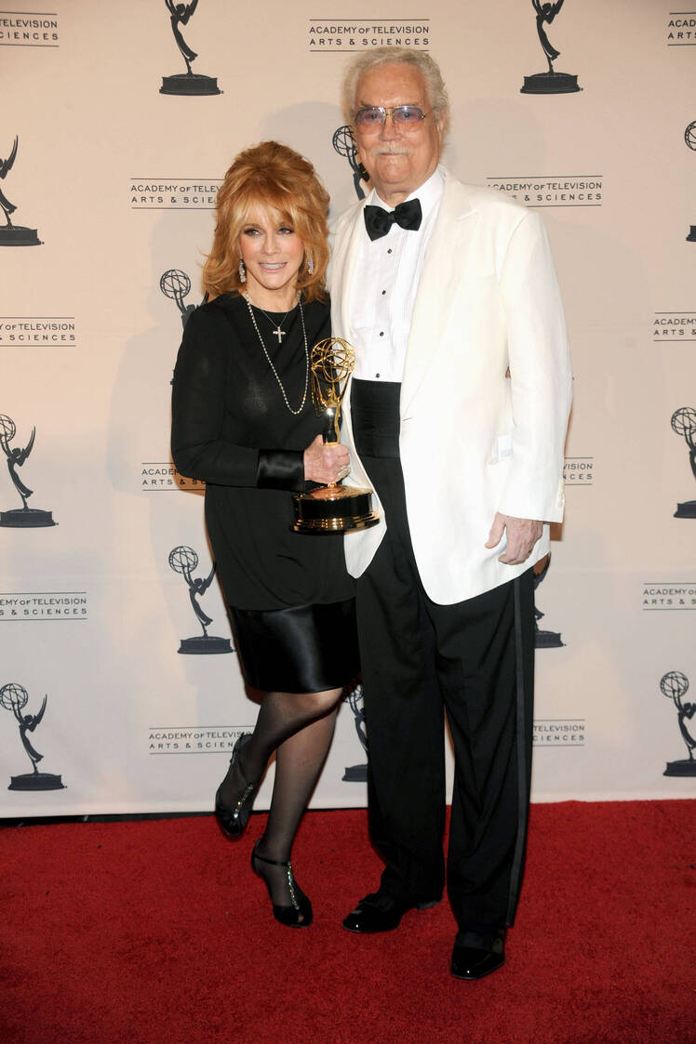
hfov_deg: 23.4
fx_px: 1683
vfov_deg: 34.5
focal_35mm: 58
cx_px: 348
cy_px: 522
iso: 400
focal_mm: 58
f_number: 5.6
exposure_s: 1/200
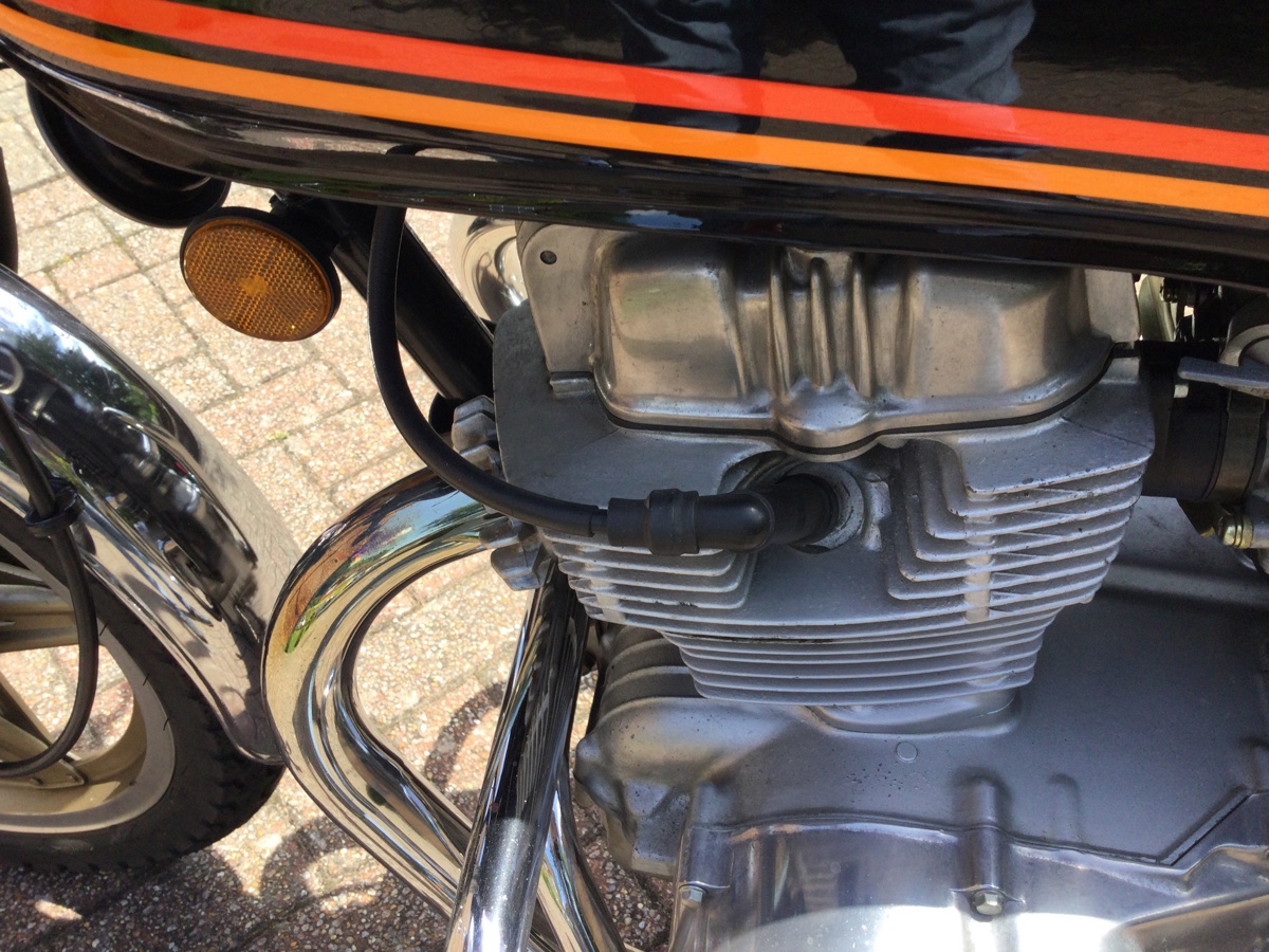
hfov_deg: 58.4
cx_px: 634
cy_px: 476
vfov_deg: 45.4
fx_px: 1136
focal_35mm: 31
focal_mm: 3.3
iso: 25
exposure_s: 1/359
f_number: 2.4
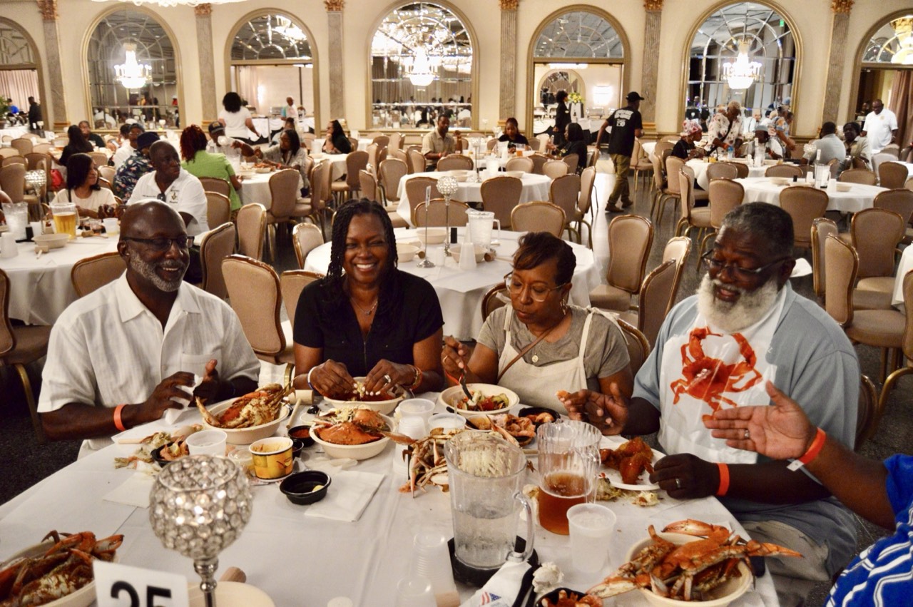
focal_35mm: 27
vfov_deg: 47.8
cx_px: 456
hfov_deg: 67.4
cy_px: 304
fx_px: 684
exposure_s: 1/60
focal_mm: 18
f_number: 3.5
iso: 1400
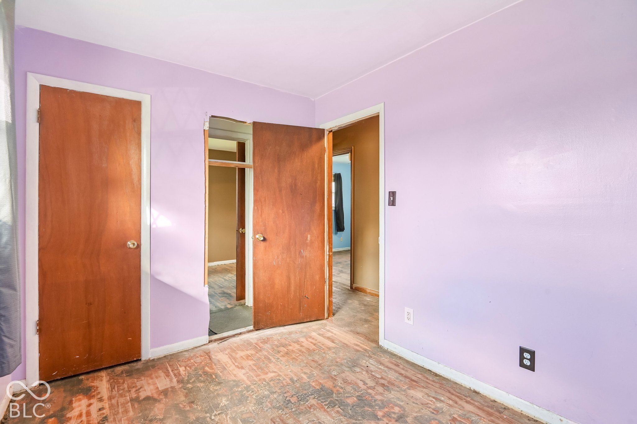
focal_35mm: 16
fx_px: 283
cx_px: 318
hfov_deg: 96.7
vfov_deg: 73.7
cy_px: 212
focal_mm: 16
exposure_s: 1/13
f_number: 8
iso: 400
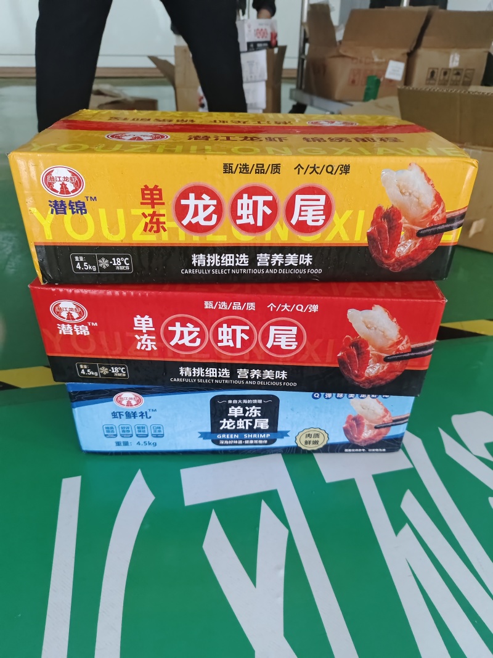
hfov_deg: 58.9
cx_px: 246
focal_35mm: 23
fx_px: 437
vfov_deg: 73.9
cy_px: 329
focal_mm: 5.56
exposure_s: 1/291
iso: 4312
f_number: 1.88
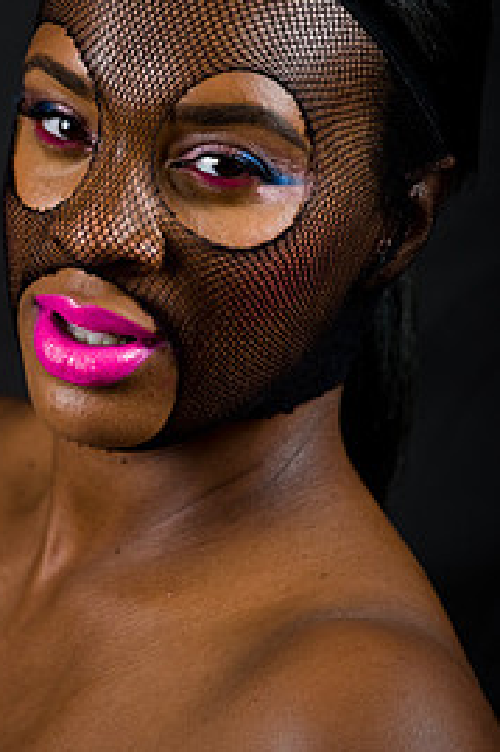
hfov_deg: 4.1
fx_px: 6988
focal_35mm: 335
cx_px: 85
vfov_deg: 6.2
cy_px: 221
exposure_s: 1/125
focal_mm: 200
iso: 200
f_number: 5.6
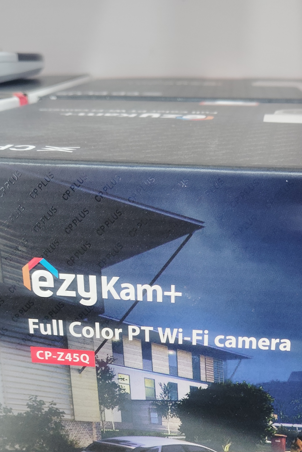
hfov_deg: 25.0
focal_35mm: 54
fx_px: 679
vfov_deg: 35.1
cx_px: 188
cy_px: 391
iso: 544
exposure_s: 1/50
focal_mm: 4.22
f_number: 1.8
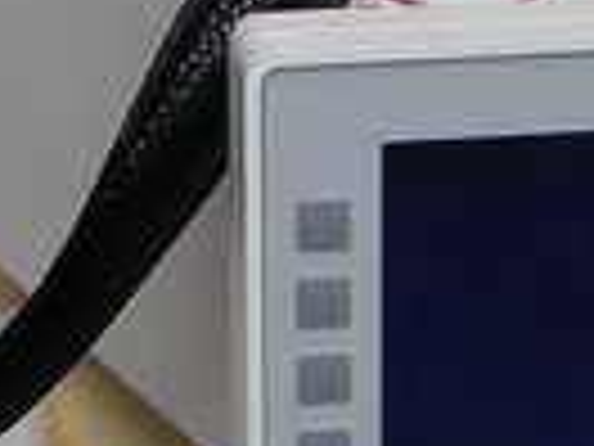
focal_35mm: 231
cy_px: -14
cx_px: 392
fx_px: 3964
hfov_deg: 8.6
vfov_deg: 6.4
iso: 50
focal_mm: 6.3
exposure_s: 1/126
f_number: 3.2
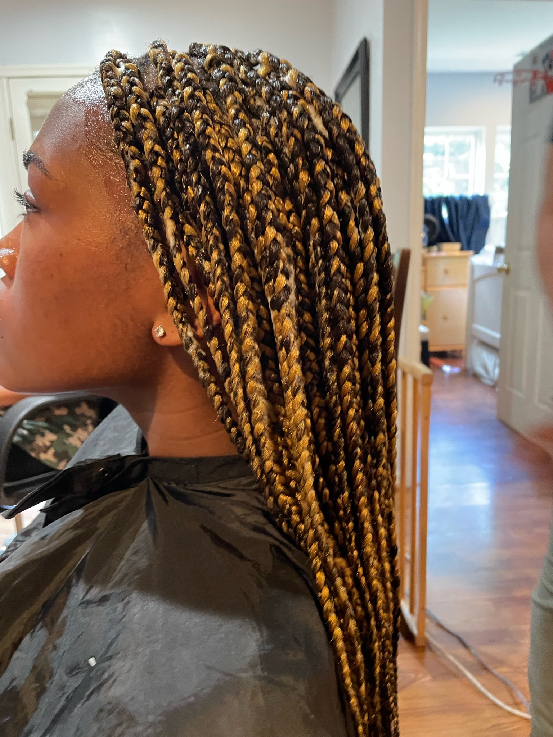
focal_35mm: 26
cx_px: 276
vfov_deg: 67.3
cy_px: 368
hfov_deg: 53.0
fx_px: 554
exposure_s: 1/30
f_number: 1.6
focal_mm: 4.2
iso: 500
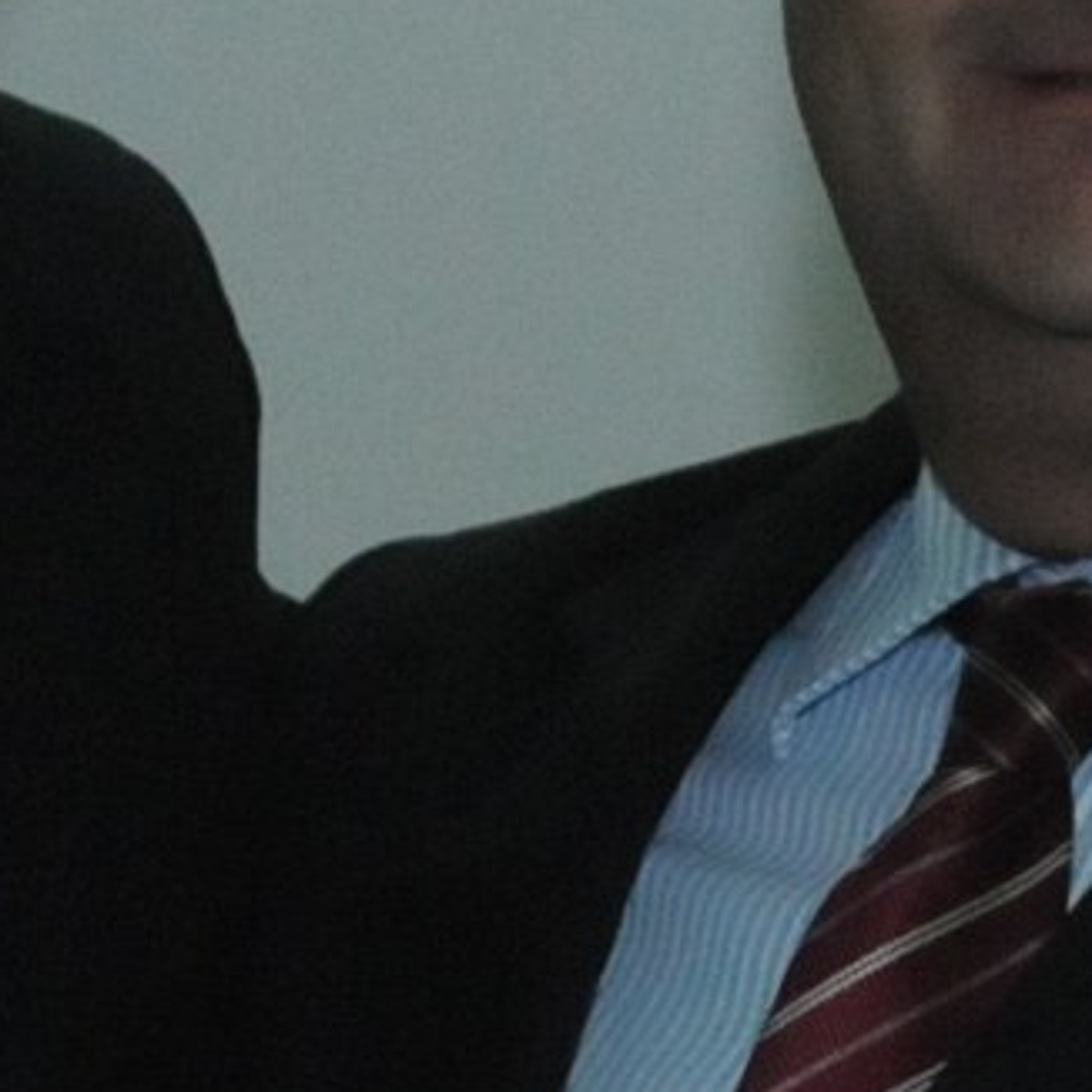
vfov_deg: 6.5
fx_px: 9565
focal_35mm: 268
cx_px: 841
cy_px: 626
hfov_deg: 6.5
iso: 3200
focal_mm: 32
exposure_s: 1/160
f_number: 6.3
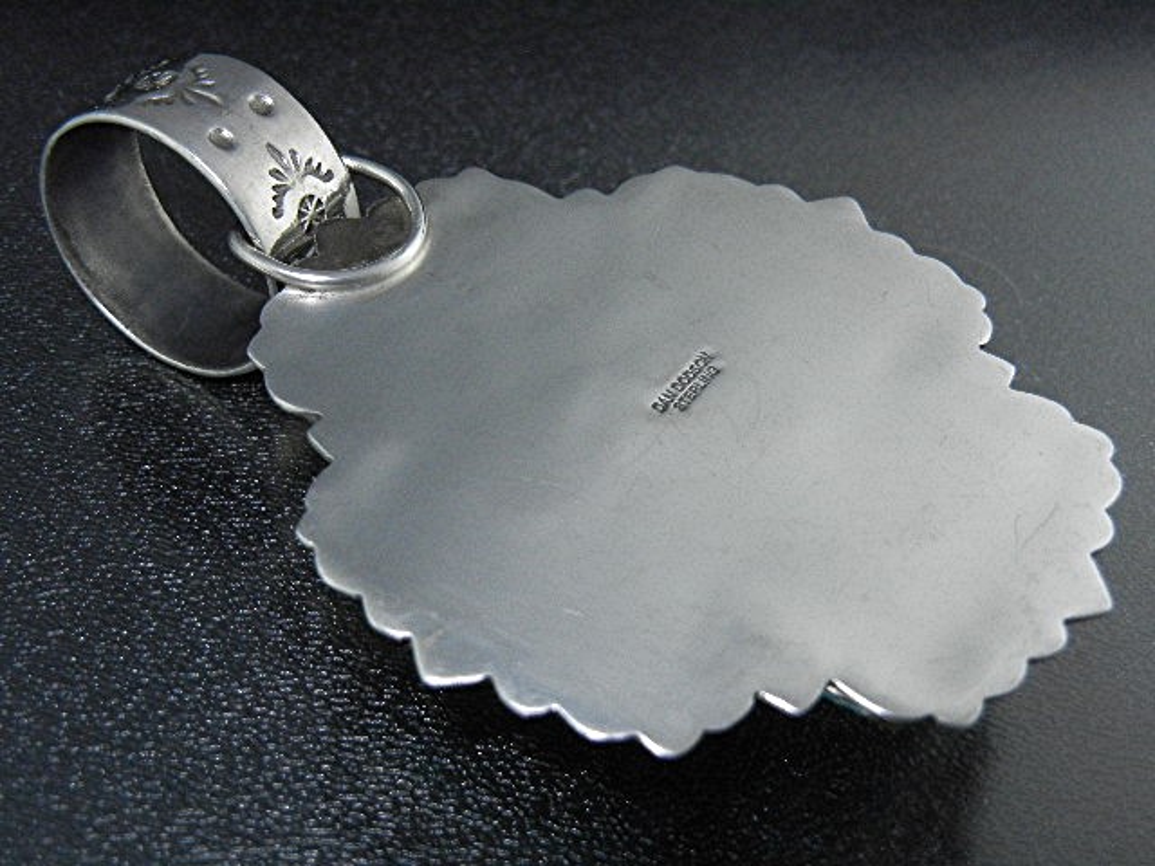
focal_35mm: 45
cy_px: 433
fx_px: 1501
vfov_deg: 32.2
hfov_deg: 42.1
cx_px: 578
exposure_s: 1/30
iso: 668
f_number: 7.6
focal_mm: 8.1
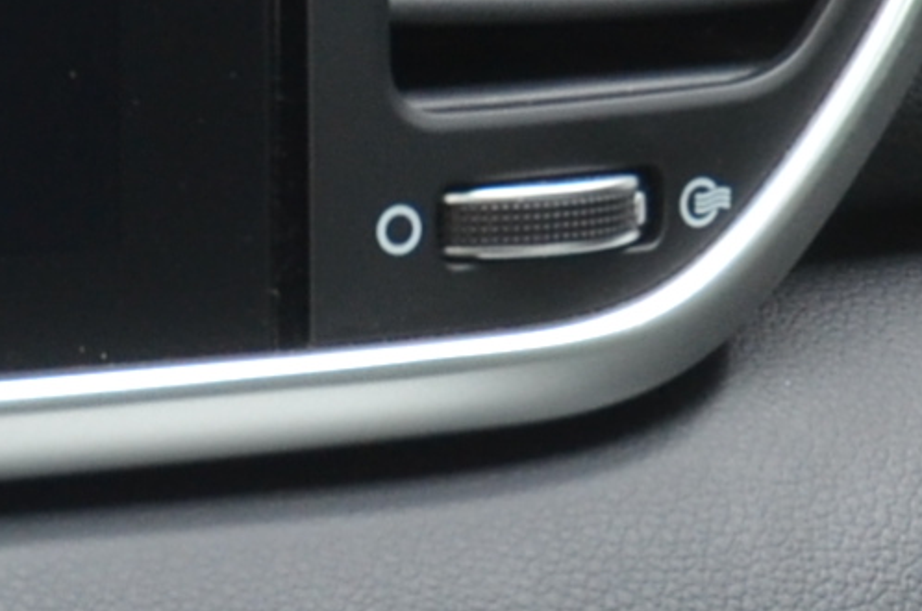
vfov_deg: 5.1
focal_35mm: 267
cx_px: -363
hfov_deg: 7.6
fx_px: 6825
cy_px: 613
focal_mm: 24
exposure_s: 1/125
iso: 400
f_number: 5.6
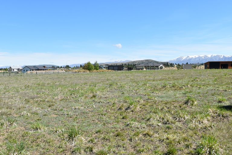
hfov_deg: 53.1
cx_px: 116
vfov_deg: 36.9
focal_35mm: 36
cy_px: 78
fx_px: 232
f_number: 10
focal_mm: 24
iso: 200
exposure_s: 1/400
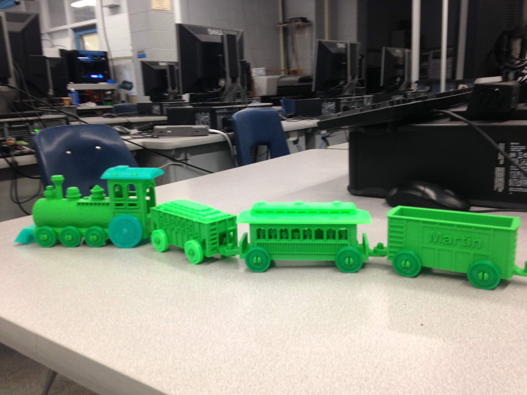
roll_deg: +4.3
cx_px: 264
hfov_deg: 55.4
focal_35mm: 33
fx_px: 502
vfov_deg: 42.9
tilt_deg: -12.8
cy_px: 198
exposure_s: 1/20
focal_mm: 4.12
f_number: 2.4
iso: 100
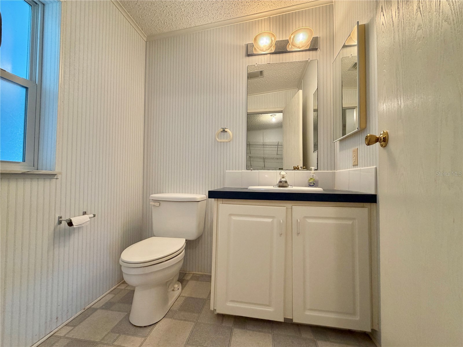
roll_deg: -0.4
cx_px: 232
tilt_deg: +1.0
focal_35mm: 14
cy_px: 174
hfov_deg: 102.1
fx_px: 187
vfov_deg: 85.7
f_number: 2.2
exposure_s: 1/60
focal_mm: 2.22
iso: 160
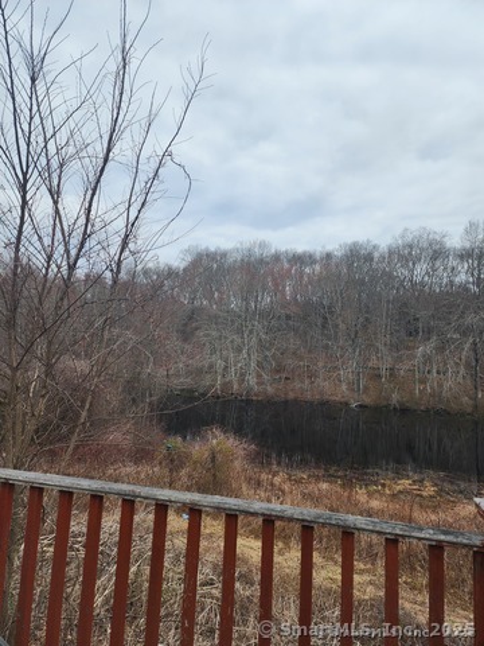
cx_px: 242
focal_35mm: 23
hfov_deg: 58.9
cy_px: 323
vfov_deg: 73.9
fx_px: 429
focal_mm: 6.4
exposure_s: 1/883
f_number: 1.8
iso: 12
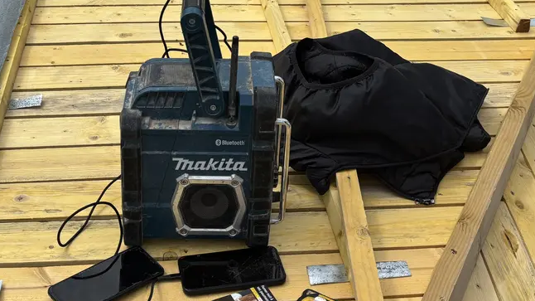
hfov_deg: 36.6
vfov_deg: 20.4
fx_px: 808
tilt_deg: -37.0
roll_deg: -4.2
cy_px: -4
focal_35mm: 57
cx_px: 240
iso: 50
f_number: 1.6
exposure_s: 1/7194
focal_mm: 5.96
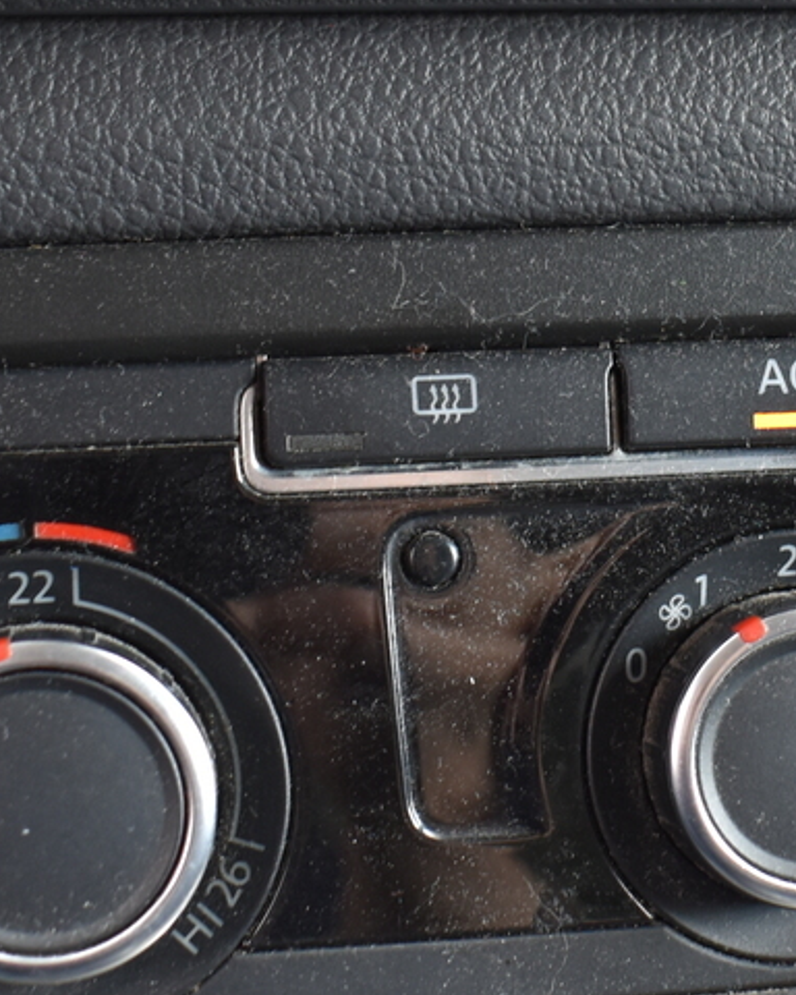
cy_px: 500
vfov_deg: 20.2
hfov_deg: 15.9
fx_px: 2798
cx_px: 752
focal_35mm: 95
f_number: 4.8
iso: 400
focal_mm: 20
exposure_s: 1/90
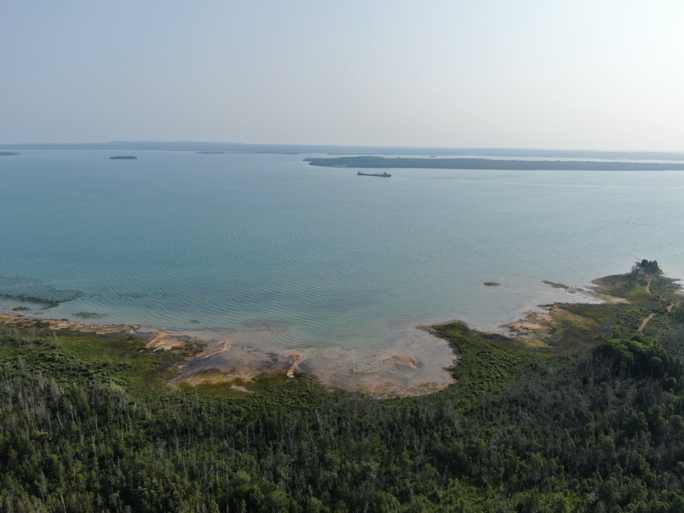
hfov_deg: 71.6
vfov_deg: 56.8
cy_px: 256
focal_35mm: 24
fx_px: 474
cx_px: 342
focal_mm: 4.39
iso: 100
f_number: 2.8
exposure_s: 1/2000
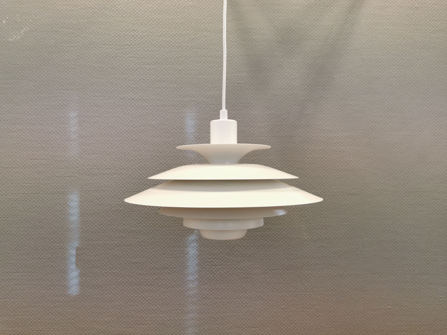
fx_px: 349
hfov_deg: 65.3
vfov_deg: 51.4
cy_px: 168
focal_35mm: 27
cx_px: 224
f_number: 1.6
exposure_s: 1/60
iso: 200
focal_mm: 5.56
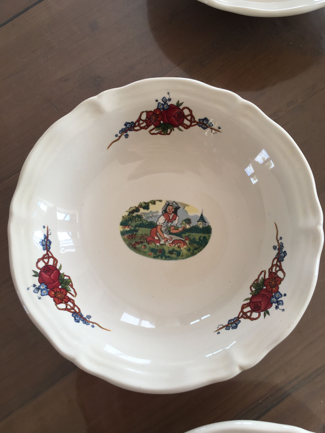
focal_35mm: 29
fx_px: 363
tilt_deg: -78.5
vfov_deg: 61.7
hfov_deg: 48.2
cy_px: 216
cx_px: 162
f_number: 2.2
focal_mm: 4.15
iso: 25
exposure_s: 1/50
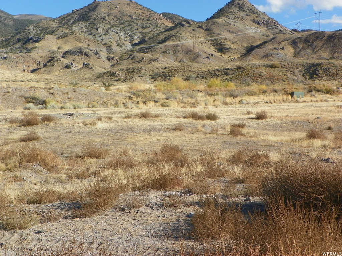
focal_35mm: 50
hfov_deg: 38.2
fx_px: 494
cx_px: 171
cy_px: 128
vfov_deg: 29.1
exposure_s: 1/320
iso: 64
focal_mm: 8.9
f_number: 5
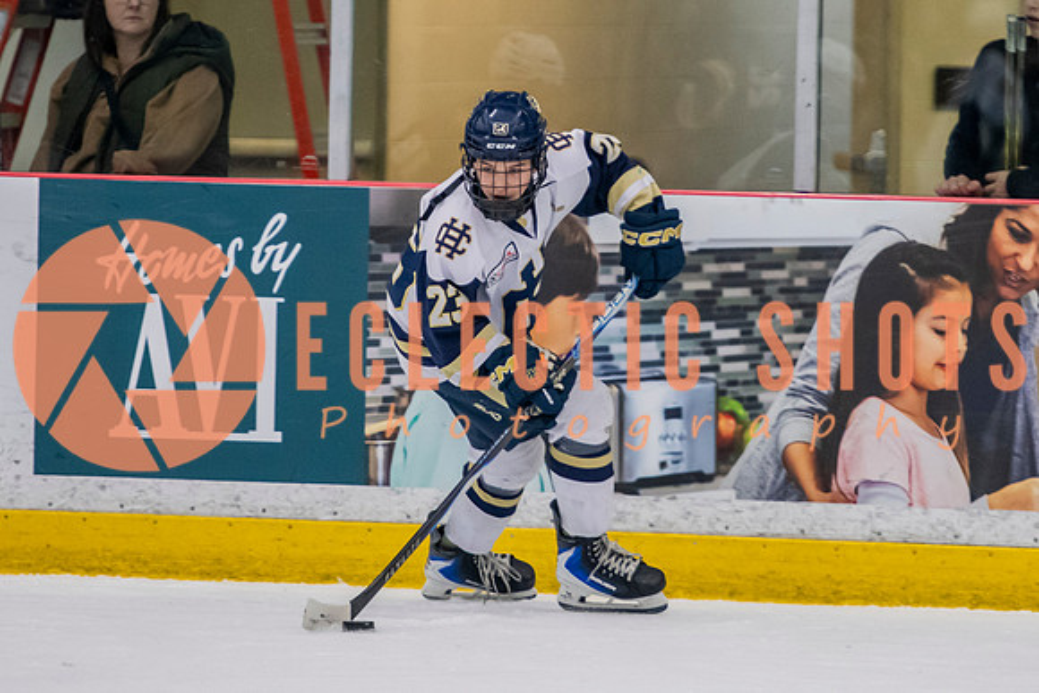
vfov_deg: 3.6
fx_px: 11046
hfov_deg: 5.4
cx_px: 595
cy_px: 266
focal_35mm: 383
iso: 2000
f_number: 3.2
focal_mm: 180
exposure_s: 1/640
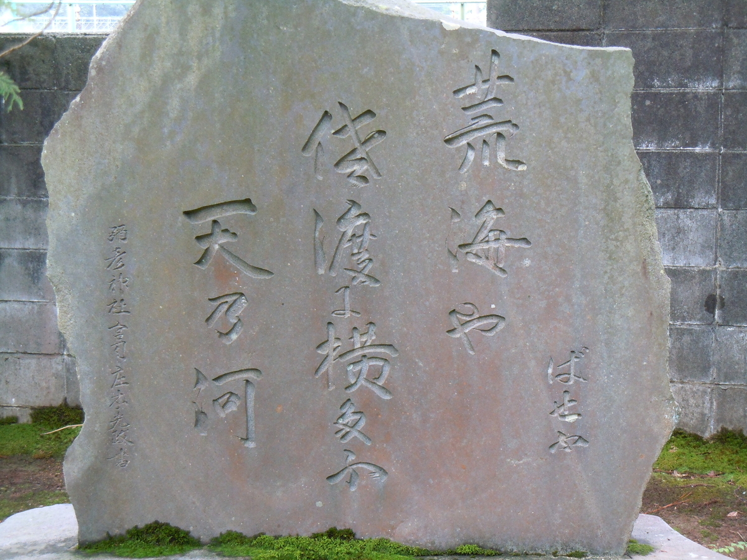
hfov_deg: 25.3
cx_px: 374
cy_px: 280
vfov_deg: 19.1
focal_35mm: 77
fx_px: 1662
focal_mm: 13.9
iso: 400
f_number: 4.3
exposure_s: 1/60
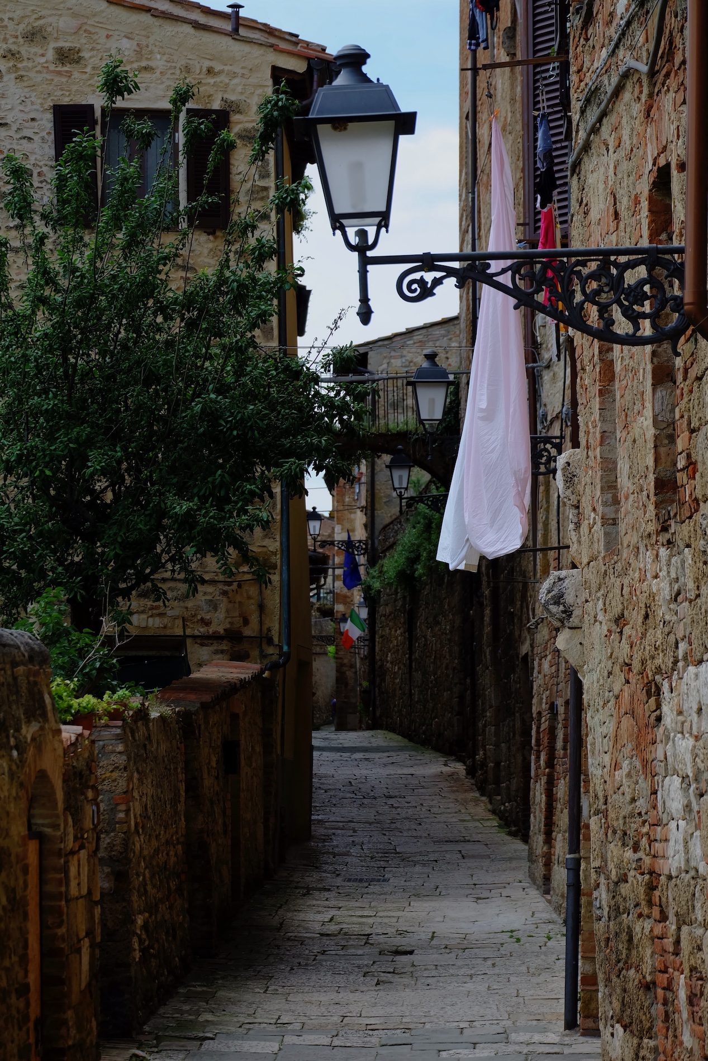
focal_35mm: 113
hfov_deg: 12.1
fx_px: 3333
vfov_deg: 18.1
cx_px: 354
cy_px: 530
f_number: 5
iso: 400
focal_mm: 75.4
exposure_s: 1/1200
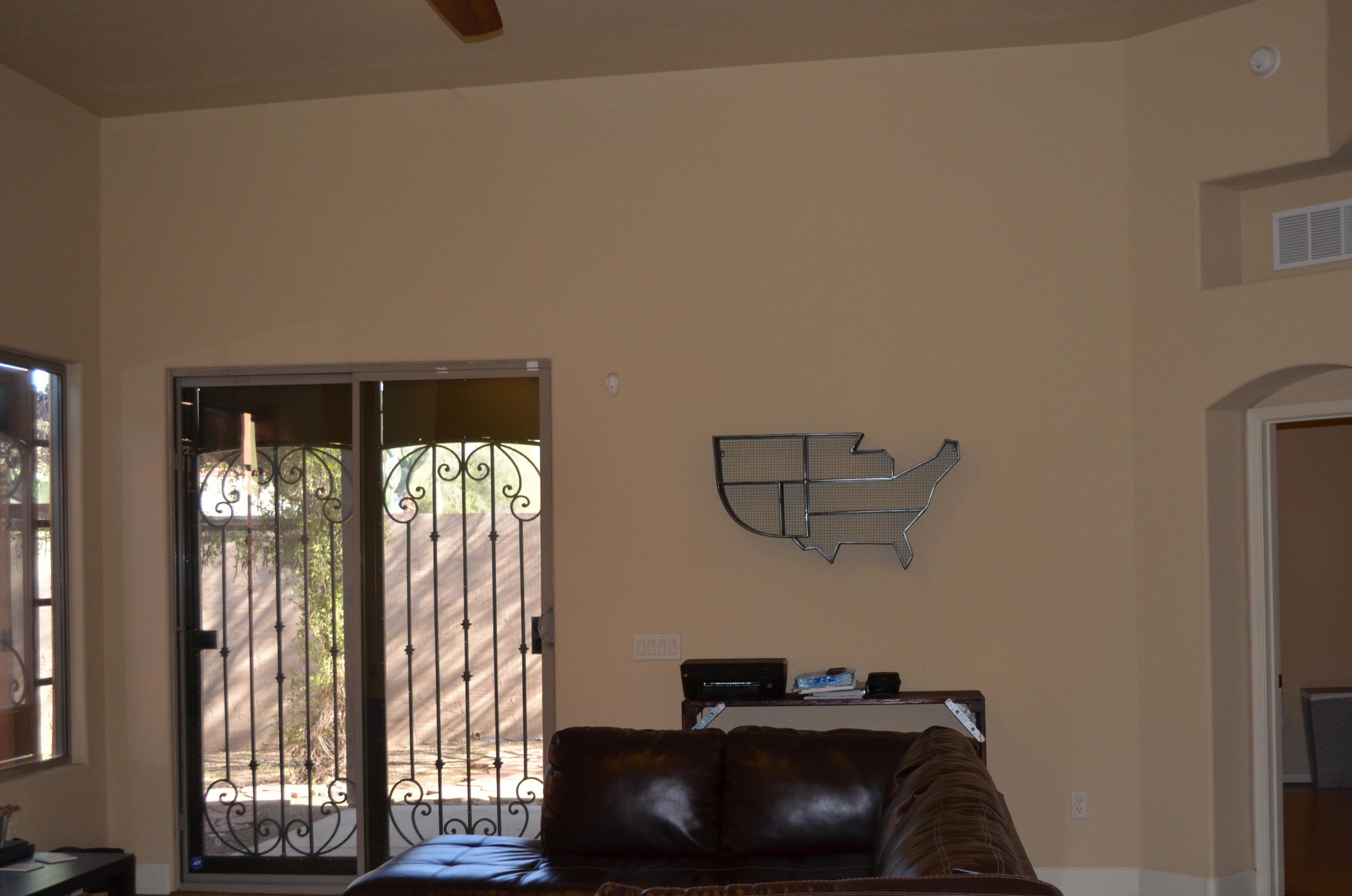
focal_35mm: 44
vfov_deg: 30.3
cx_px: 783
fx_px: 1649
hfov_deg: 44.4
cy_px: 544
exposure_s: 1/60
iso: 400
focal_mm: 24
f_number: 4
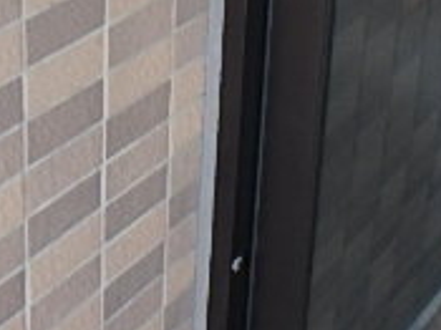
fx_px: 980
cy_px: -186
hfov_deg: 25.2
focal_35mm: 77
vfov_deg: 17.0
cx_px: 151
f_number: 3.5
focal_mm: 3.7
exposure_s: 1/30
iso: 250
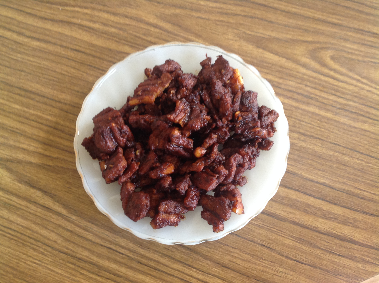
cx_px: 190
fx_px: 383
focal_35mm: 35
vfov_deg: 40.6
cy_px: 142
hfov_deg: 52.7
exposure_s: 1/15
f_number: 2.4
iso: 125
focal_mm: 4.28
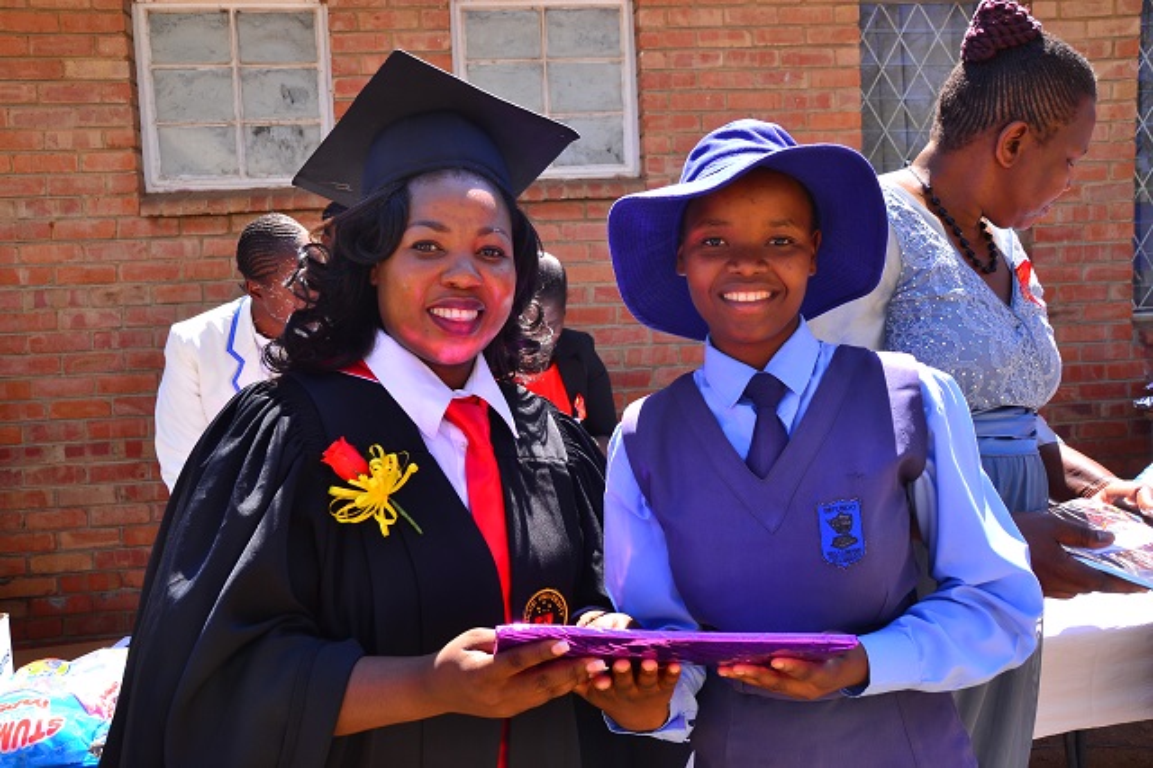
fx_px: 5042
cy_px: 384
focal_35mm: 158
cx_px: 576
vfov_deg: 8.7
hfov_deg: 13.0
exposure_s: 1/200
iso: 200
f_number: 6.3
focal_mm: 105
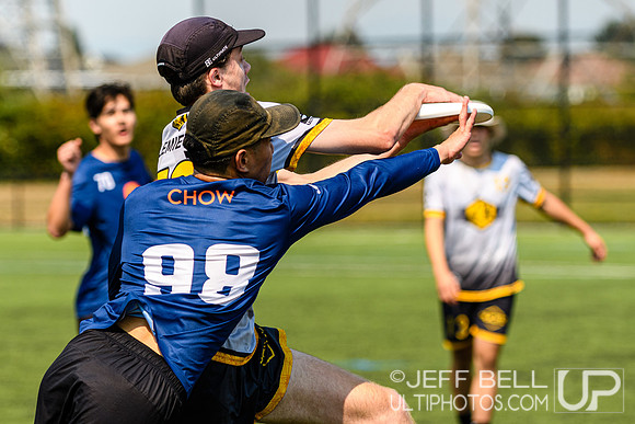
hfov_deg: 8.9
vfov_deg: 5.9
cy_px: 246
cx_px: 287
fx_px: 4100
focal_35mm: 232
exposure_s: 1/1600
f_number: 3.2
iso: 100
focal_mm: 130
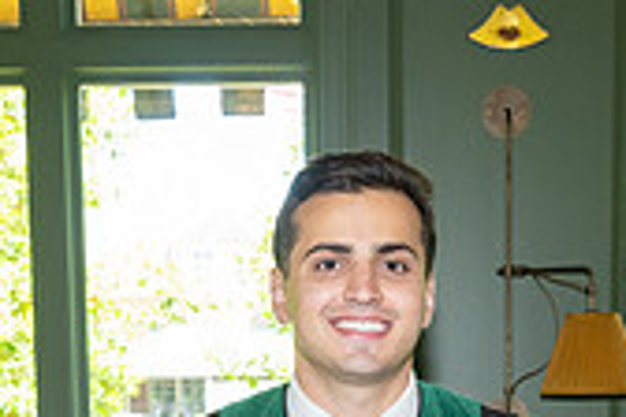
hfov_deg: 21.9
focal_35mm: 93
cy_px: 661
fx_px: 1617
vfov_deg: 13.7
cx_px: 350
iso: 800
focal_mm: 27
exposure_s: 1/80
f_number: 5.6
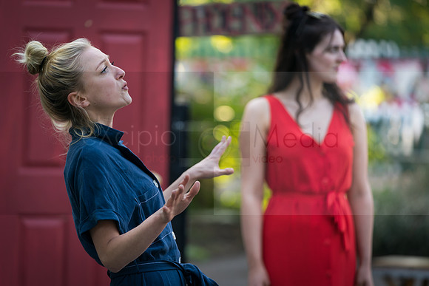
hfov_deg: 11.1
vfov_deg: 7.4
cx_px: 202
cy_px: 160
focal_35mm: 185
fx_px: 2203
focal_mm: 164
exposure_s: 1/200
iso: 200
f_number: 2.8
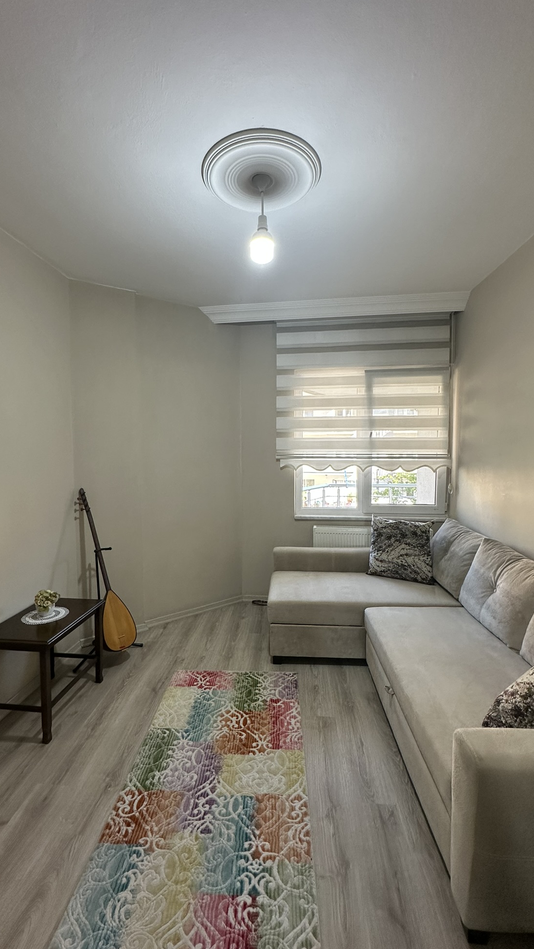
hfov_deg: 67.1
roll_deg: -1.4
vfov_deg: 99.4
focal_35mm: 16
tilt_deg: -2.7
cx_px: 258
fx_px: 403
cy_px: 470
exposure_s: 1/100
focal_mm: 2.22
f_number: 2.2
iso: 125
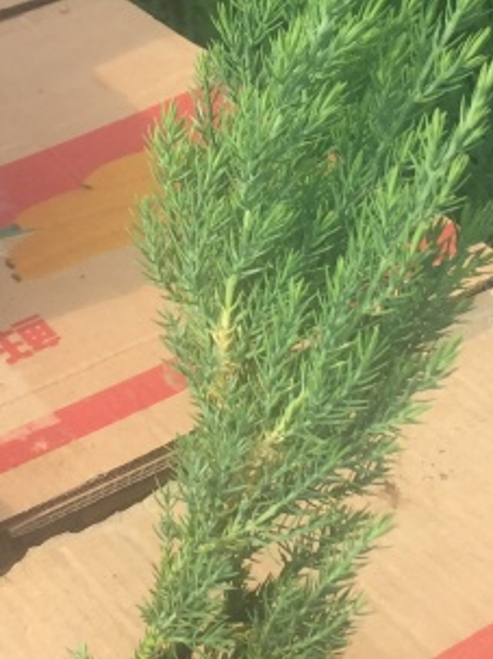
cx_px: 243
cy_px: 49
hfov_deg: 14.5
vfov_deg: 18.9
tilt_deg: -34.1
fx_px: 1938
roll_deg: +4.0
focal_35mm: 102
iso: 32
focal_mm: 4.15
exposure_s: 1/942
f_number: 2.2
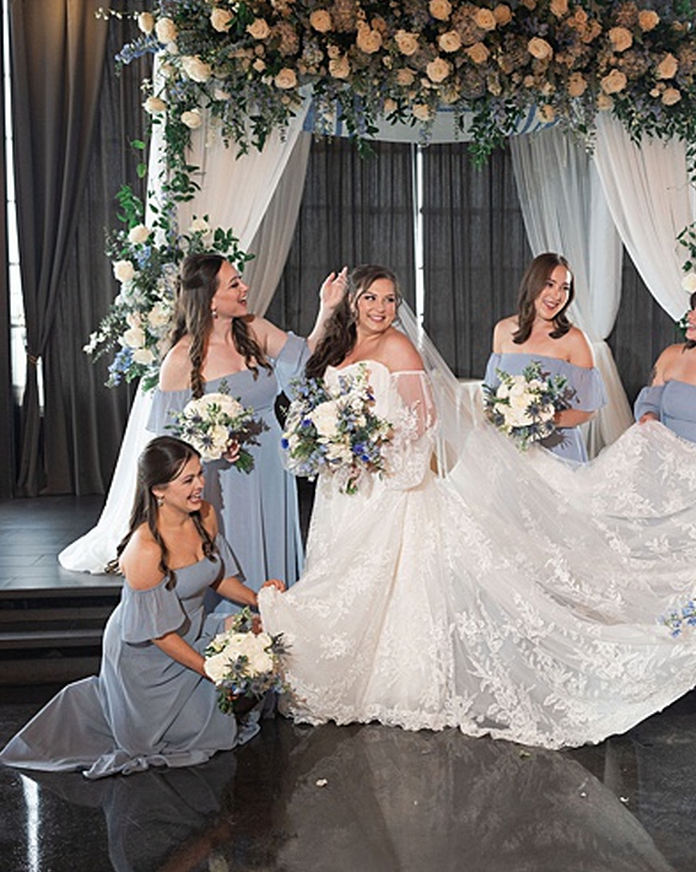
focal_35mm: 51
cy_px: 431
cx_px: 545
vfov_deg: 36.7
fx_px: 1314
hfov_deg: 29.1
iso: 640
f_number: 3.2
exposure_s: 1/200
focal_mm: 35
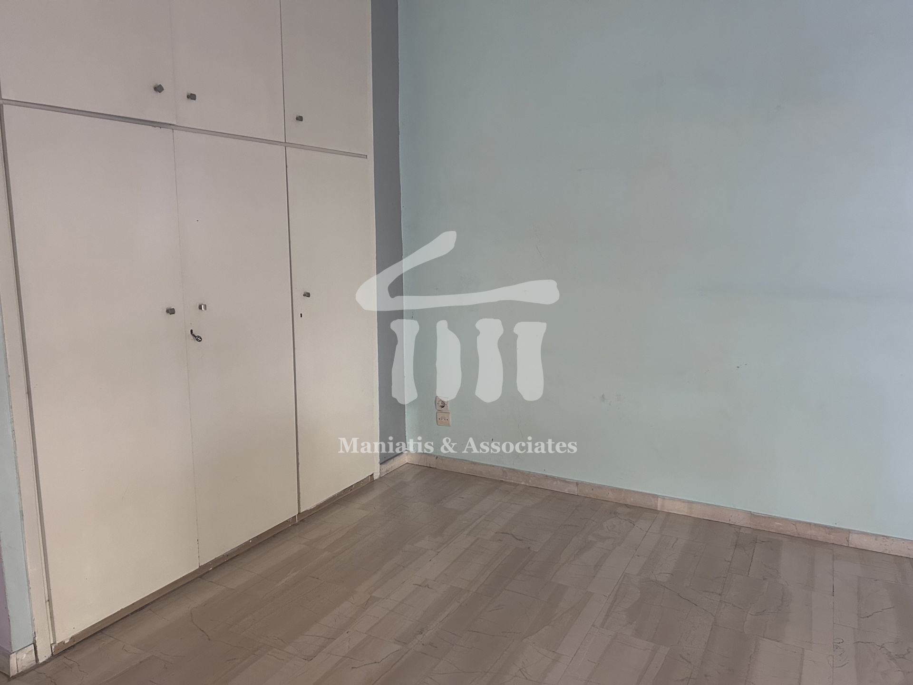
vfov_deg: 53.1
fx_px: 686
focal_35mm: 26
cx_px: 456
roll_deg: +0.0
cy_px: 342
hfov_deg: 67.3
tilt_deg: -9.9
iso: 200
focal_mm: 5.7
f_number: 1.5
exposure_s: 1/60
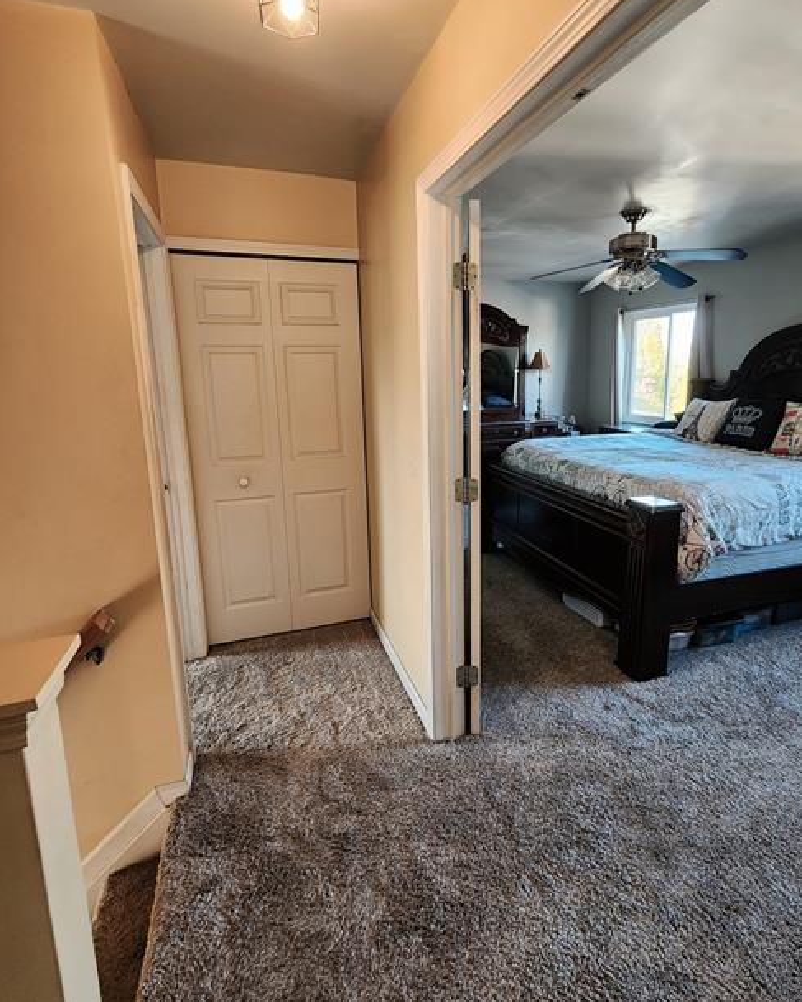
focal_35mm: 16
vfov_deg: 92.9
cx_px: 446
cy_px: 457
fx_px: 475
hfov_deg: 80.1
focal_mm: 2.2
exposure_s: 1/60.2
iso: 400
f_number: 2.2
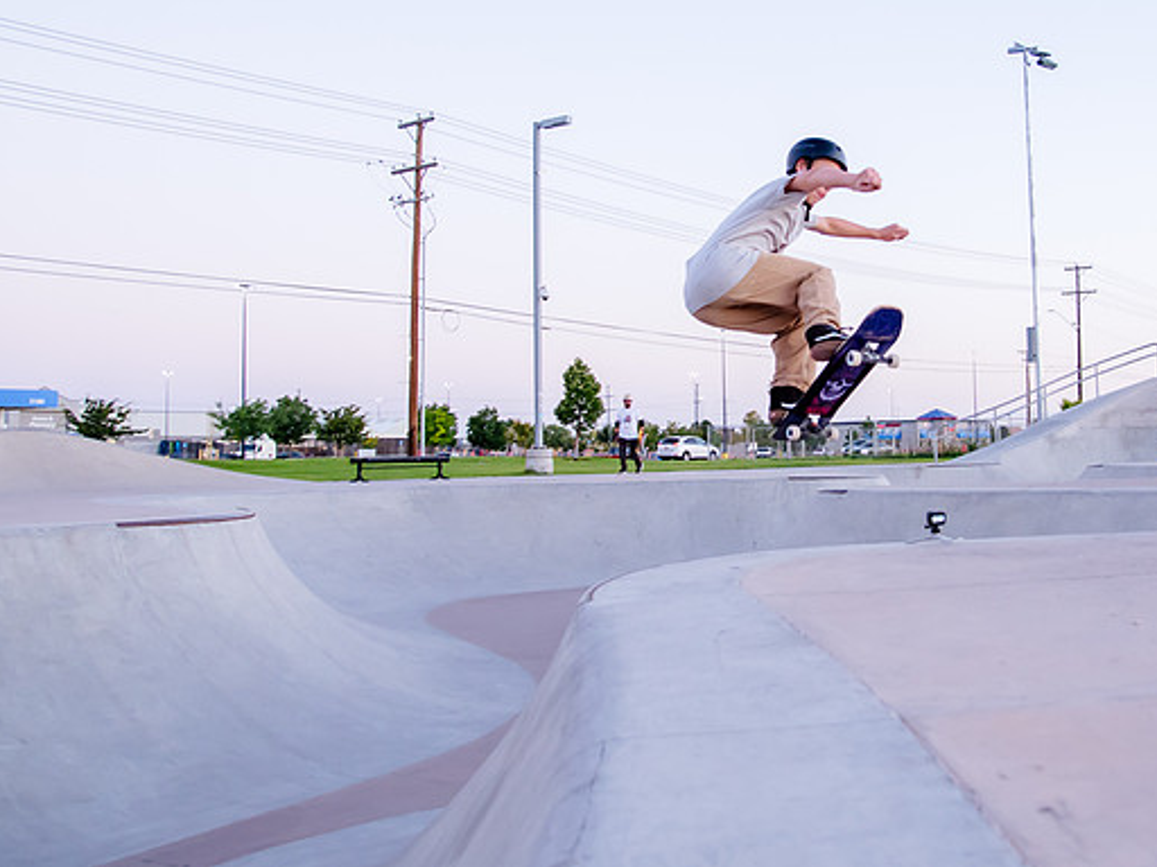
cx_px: 748
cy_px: 337
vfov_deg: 35.8
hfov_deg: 46.2
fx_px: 1337
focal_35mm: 40
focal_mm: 24
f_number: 4
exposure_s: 1/250
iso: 2000
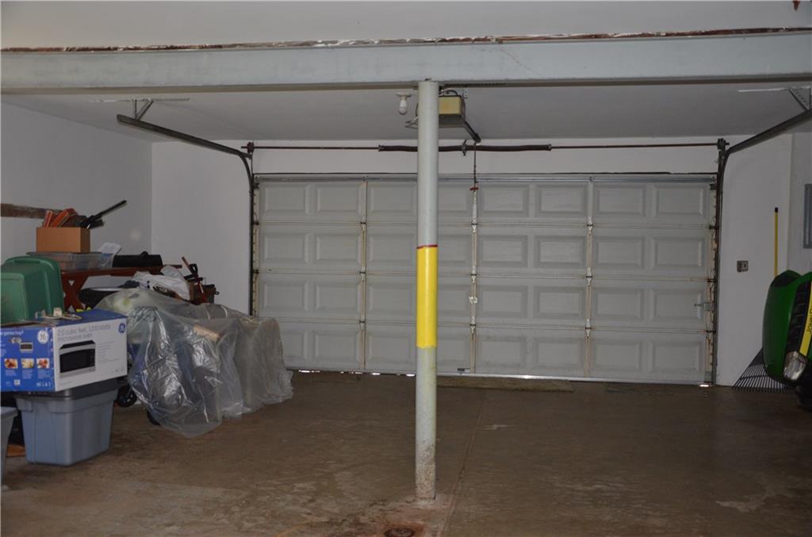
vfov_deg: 36.7
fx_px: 810
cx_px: 406
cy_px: 268
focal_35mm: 36
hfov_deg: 53.3
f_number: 3.8
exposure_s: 1/60
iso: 800
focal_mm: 24
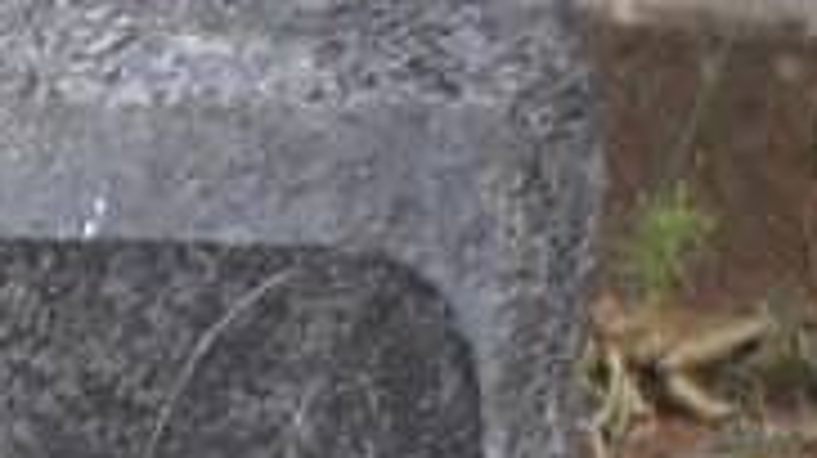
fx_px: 13831
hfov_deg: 3.3
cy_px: 1518
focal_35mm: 639
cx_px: -1782
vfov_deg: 1.9
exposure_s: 1/60
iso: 100
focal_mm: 15.7
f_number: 5.5
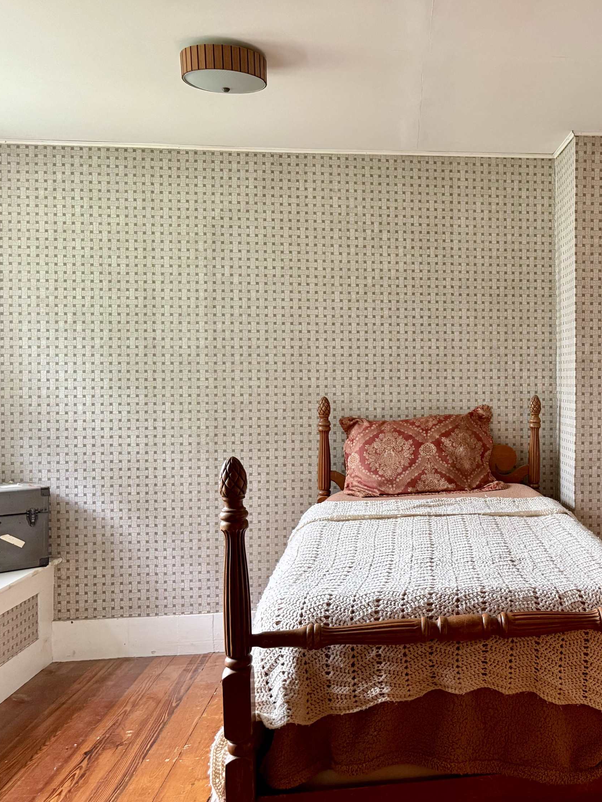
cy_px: 400
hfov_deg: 40.3
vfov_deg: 55.4
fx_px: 765
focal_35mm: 33
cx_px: 519
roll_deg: -0.4
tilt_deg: -1.6
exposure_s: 1/60
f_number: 1.78
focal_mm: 6.76
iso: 500
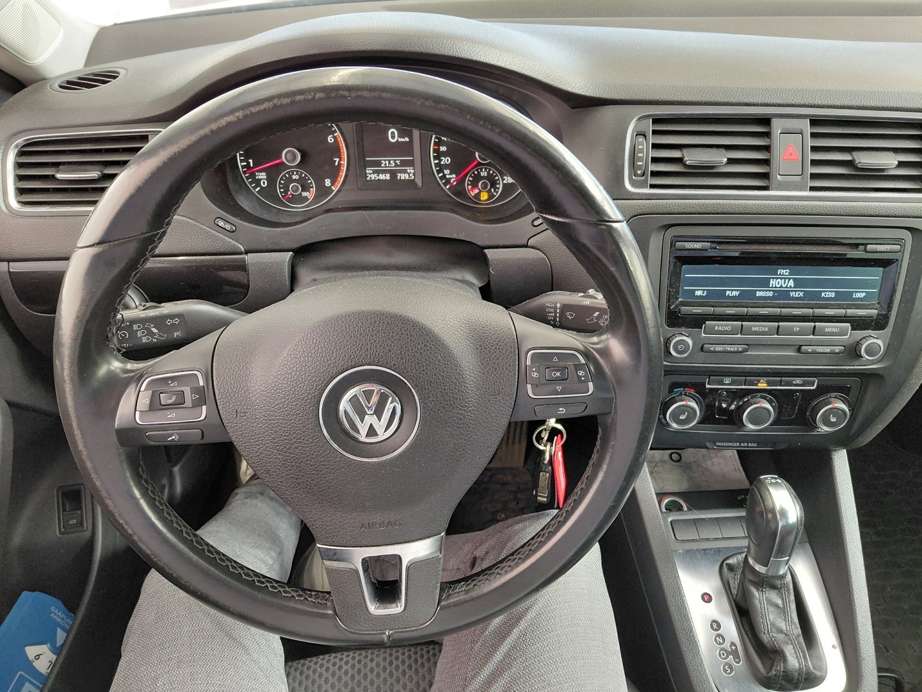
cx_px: 461
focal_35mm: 25
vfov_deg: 54.9
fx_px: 666
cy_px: 346
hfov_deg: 69.4
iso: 200
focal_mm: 4.69
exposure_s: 1/50.1
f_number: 1.8
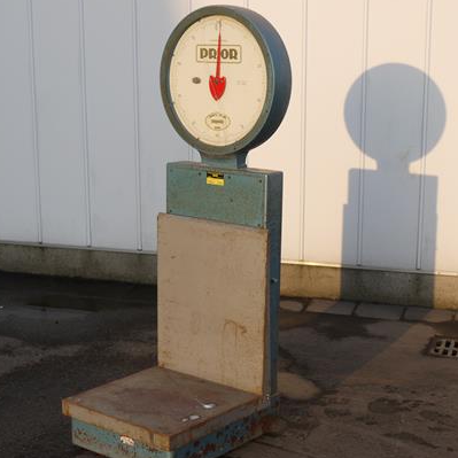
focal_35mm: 68
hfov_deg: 25.4
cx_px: 243
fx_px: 1018
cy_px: 250
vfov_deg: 25.3
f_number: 6.3
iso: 100
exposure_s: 1/200
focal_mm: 24
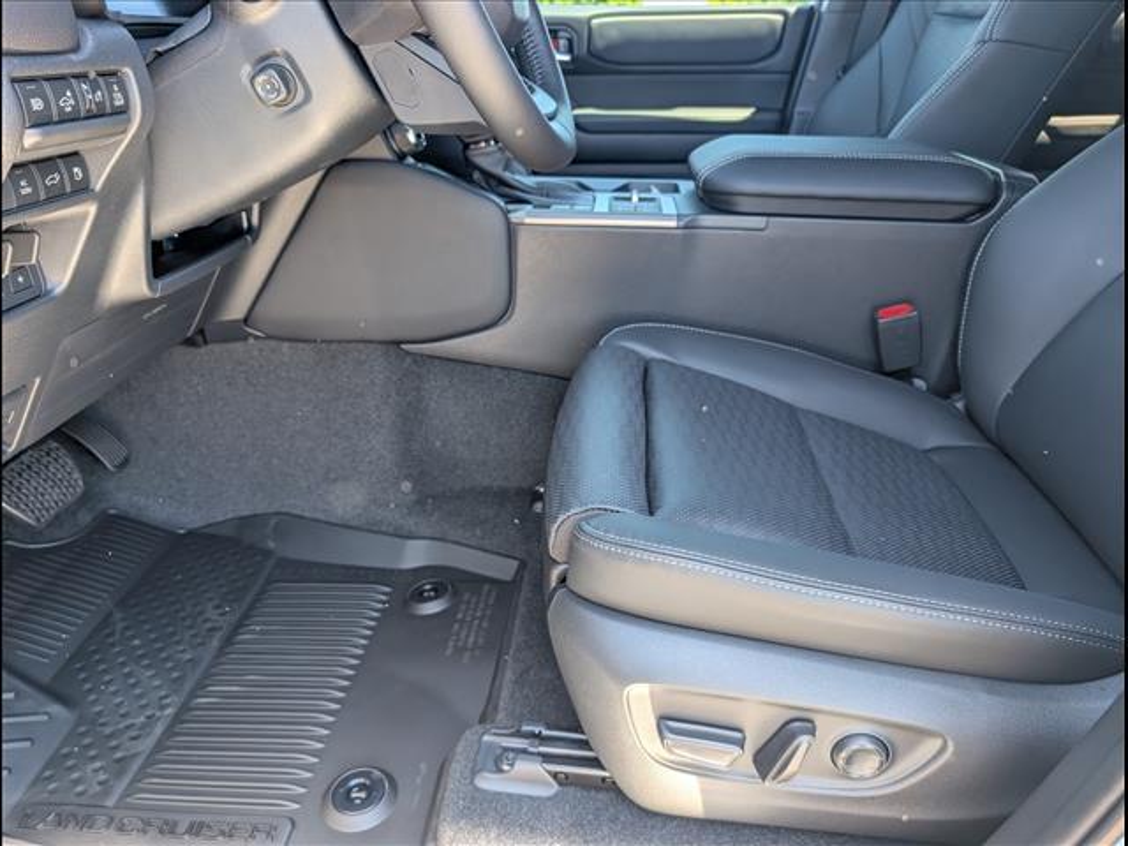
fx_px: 782
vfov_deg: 56.8
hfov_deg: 71.6
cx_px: 564
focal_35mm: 24
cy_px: 423
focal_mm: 6.9
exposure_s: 1/769
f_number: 1.68
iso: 742
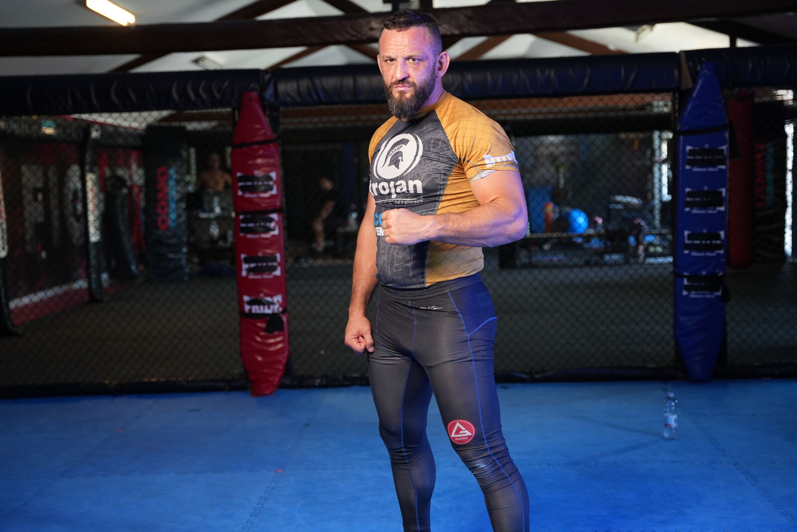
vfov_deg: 24.9
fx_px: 1202
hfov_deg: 36.7
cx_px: 398
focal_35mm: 54
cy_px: 266
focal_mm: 54.3
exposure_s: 1/100
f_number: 2.8
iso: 1000
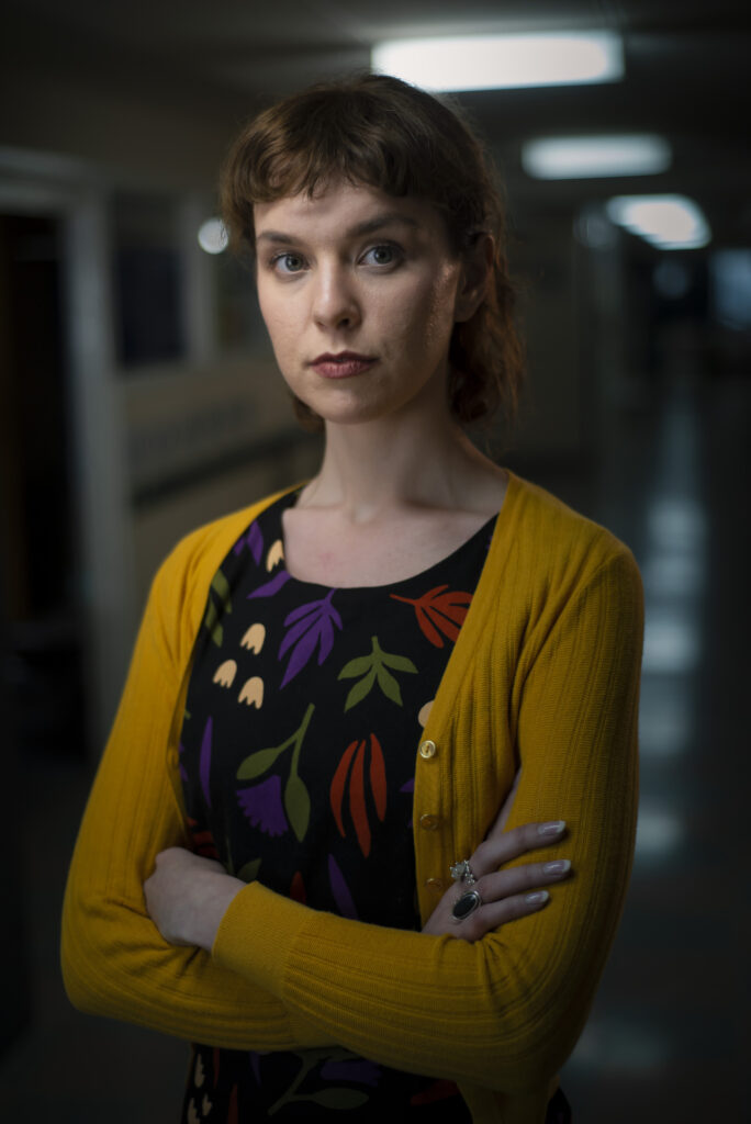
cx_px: 376
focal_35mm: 50
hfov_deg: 27.0
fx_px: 1562
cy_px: 562
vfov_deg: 39.6
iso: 800
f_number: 2.2
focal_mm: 50
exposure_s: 1/500
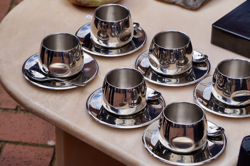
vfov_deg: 9.2
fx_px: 1031
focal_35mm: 148
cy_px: 83
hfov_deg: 13.8
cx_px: 125
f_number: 8
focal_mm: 99
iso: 100
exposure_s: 1/200
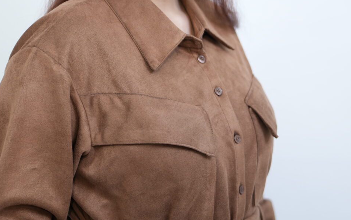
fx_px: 919
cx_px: 169
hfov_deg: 21.6
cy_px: 16
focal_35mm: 96
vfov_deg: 13.5
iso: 160
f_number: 1.4
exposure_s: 1/200
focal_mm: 35
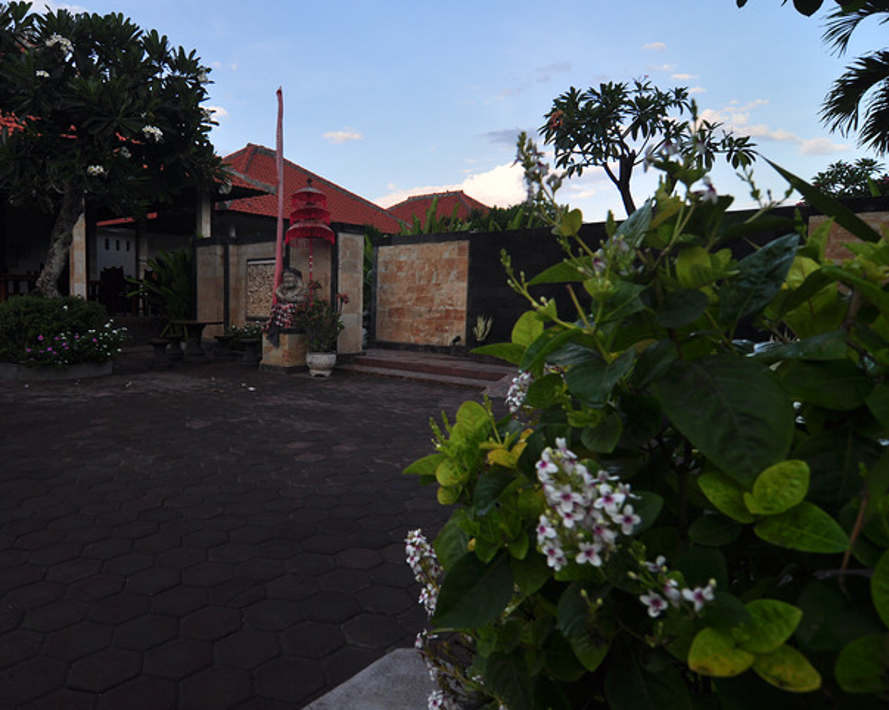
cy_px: 358
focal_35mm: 21
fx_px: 552
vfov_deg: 65.5
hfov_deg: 76.8
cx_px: 355
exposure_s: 1/80
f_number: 5.6
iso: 200
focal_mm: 12
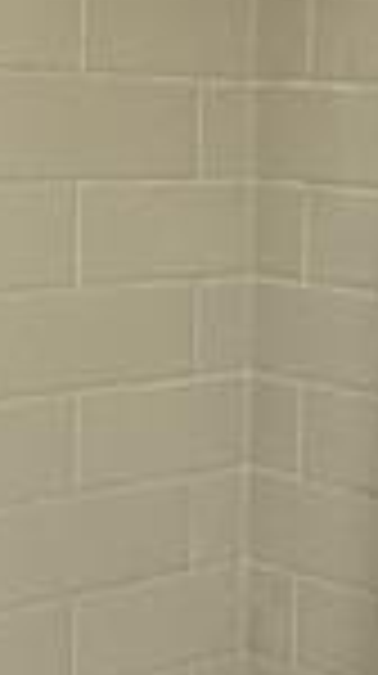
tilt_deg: -7.8
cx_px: 405
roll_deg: -2.4
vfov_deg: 20.6
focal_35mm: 104
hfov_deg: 11.5
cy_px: 360
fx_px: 1859
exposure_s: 1/60
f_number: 2.2
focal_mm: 2.22
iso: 400
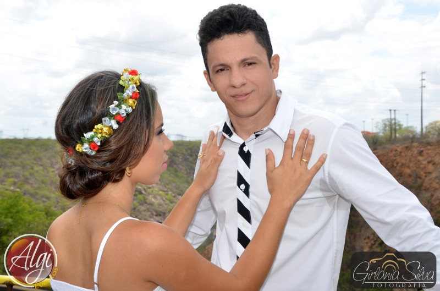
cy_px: 146
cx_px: 220
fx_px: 695
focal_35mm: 57
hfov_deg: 35.1
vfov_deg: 23.6
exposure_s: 1/200
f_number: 10
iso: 200
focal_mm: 38
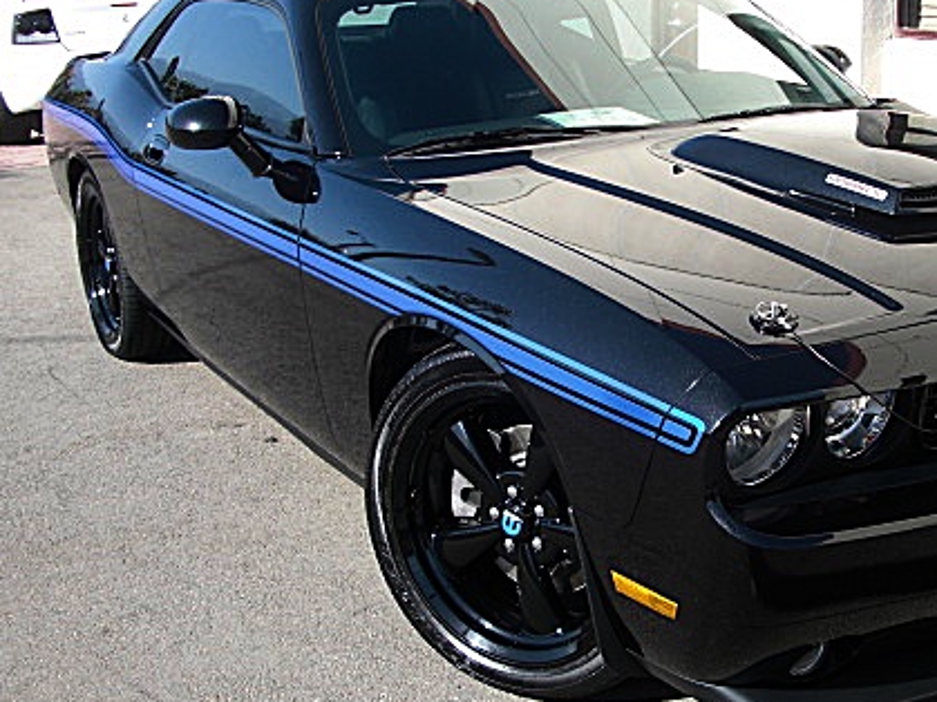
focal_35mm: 55
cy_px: 396
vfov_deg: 26.5
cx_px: 698
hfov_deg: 34.3
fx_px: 1488
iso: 50
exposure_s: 1/400
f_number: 2.8
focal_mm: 6.3
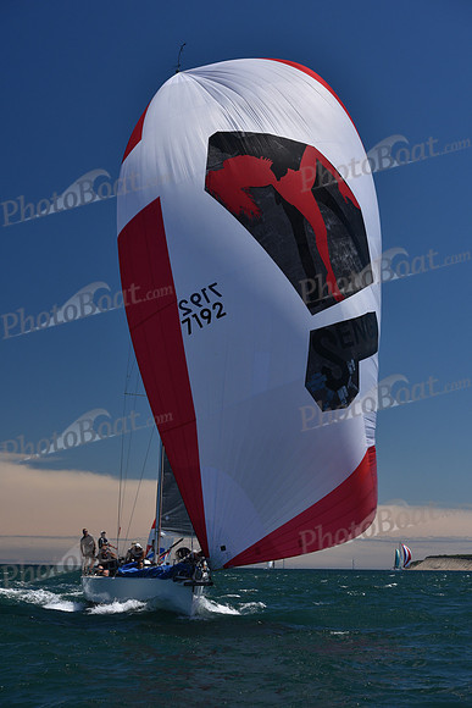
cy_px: 354
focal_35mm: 70
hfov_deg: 19.5
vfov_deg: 28.8
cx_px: 236
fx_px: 1376
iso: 250
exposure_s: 1/800
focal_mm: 70
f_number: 7.1
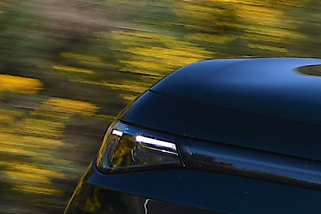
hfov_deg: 3.5
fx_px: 5241
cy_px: 45
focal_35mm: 588
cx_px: 562
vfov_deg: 2.3
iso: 200
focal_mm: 50
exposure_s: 1/80
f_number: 13
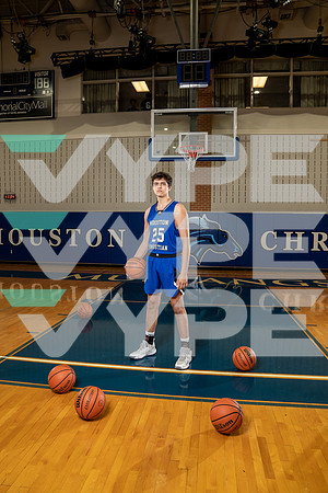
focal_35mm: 24
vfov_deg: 73.7
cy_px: 246
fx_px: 328
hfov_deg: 53.1
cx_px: 164
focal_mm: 24
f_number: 4.5
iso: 640
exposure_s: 1/200
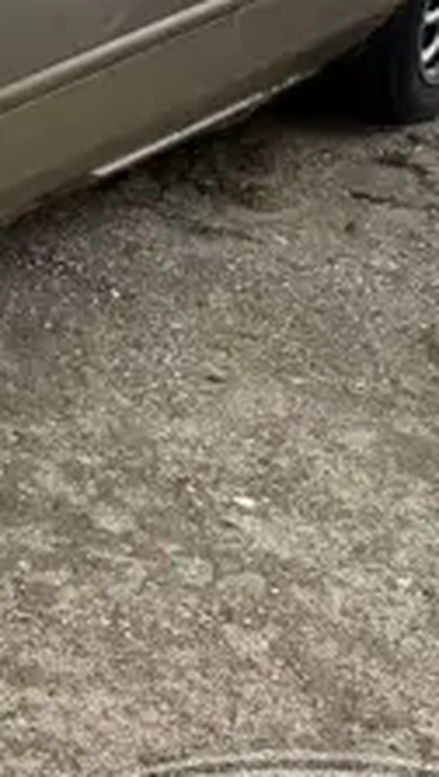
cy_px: 153
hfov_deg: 13.5
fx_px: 1547
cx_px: -470
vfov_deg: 27.6
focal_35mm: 75
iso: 80
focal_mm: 6.86
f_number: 1.78
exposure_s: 1/2809
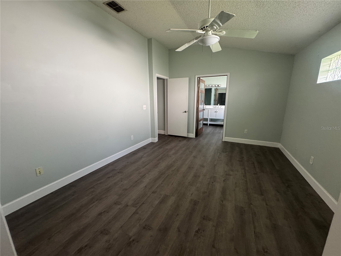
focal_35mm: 14
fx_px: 138
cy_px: 128
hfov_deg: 102.1
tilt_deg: -14.4
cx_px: 170
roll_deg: +0.4
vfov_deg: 85.7
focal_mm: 2.22
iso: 250
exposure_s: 1/60
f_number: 2.2
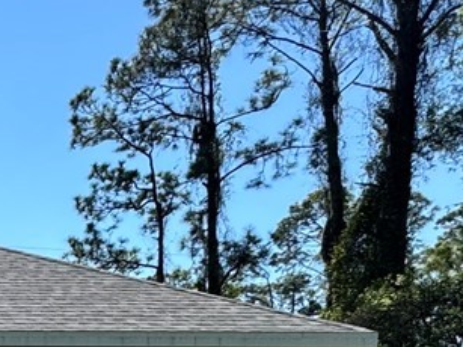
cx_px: -395
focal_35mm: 73
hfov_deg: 19.3
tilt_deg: -0.7
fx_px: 976
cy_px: 459
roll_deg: -0.5
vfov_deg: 18.6
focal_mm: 2.22
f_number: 2.2
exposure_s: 1/1217
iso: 50
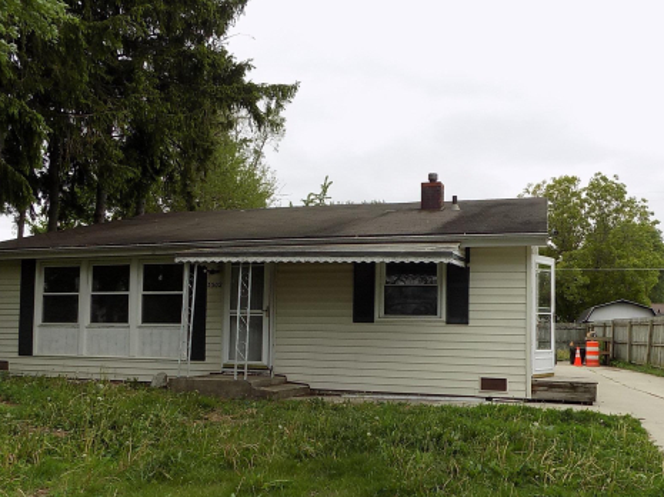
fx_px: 633
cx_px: 351
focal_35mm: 33
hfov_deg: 55.4
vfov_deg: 42.7
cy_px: 300
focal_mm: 4
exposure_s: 1/500
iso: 80
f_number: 3.1
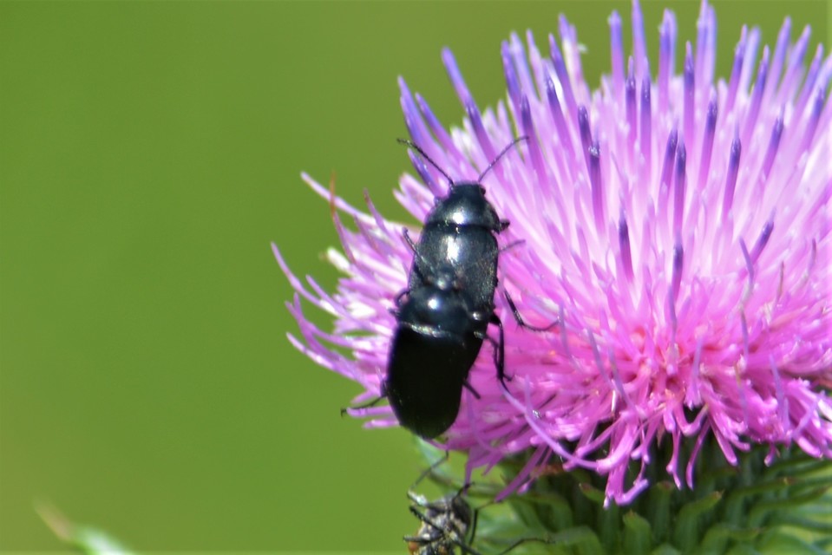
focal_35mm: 450
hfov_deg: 4.6
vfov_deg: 3.1
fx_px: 10403
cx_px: 416
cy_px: 278
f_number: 8
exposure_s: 1/125
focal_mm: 300
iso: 100
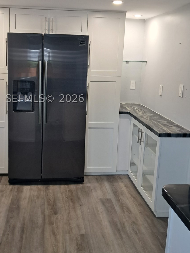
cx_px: 71
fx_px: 278
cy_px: 99
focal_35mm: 38
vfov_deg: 48.6
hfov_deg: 37.5
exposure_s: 1/50
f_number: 1.8
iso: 160
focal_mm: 4
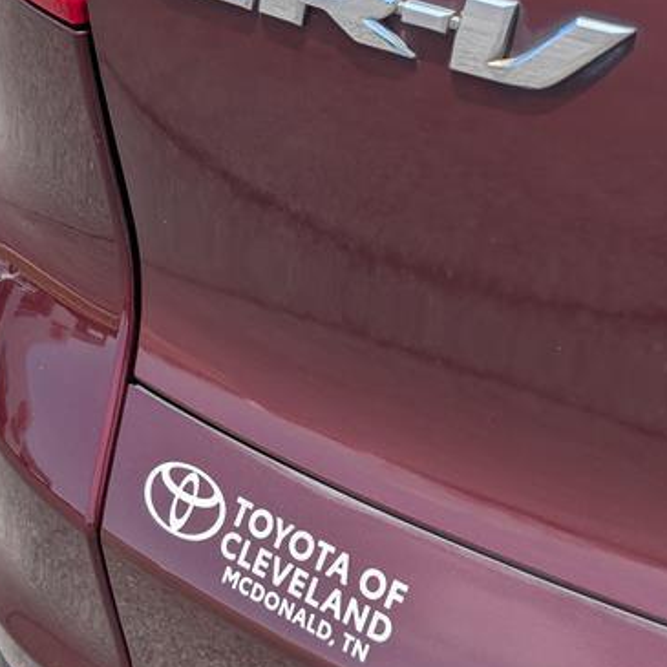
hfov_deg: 22.8
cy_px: 281
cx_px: 356
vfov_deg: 22.7
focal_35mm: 76
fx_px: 1657
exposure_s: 1/909
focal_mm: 6.9
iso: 22
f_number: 1.68
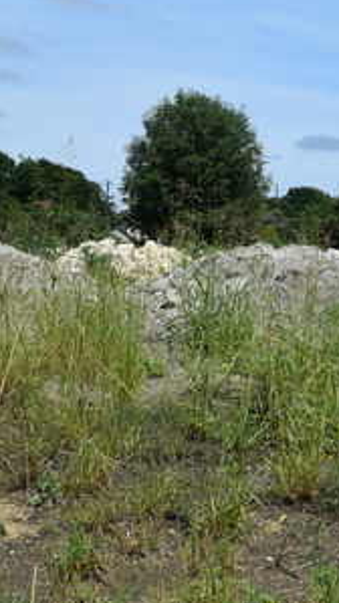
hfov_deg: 15.6
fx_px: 1184
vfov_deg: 28.6
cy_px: 257
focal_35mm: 74
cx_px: 416
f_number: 9
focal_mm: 22
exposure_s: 1/320
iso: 200
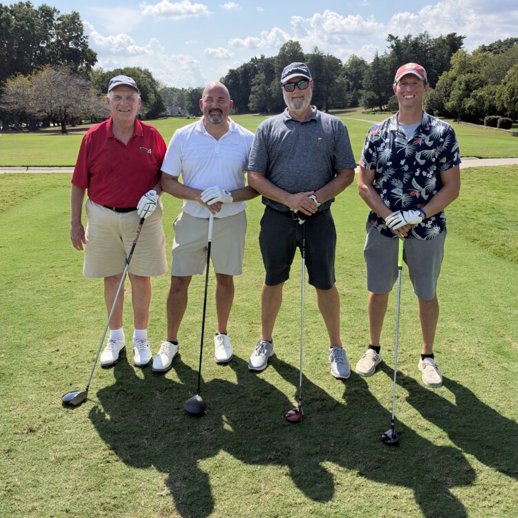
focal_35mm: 29
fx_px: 491
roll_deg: -0.1
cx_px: 265
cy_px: 208
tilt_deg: -10.9
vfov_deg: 55.2
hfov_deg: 55.6
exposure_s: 1/4098
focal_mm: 6.93
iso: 64
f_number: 1.8
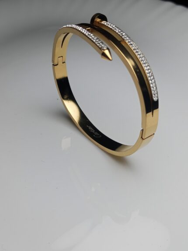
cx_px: 94
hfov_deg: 36.8
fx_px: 282
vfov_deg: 47.9
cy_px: 126
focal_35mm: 39
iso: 50
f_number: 1.8
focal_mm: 3.98
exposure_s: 1/421
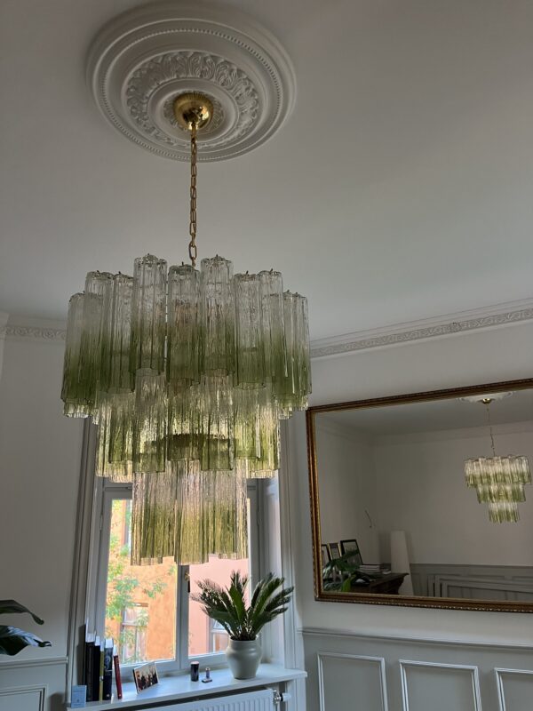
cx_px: 266
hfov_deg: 53.1
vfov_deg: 67.3
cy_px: 356
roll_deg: +2.6
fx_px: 534
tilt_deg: +16.8
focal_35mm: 26
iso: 320
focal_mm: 5.1
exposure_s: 1/50
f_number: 1.6
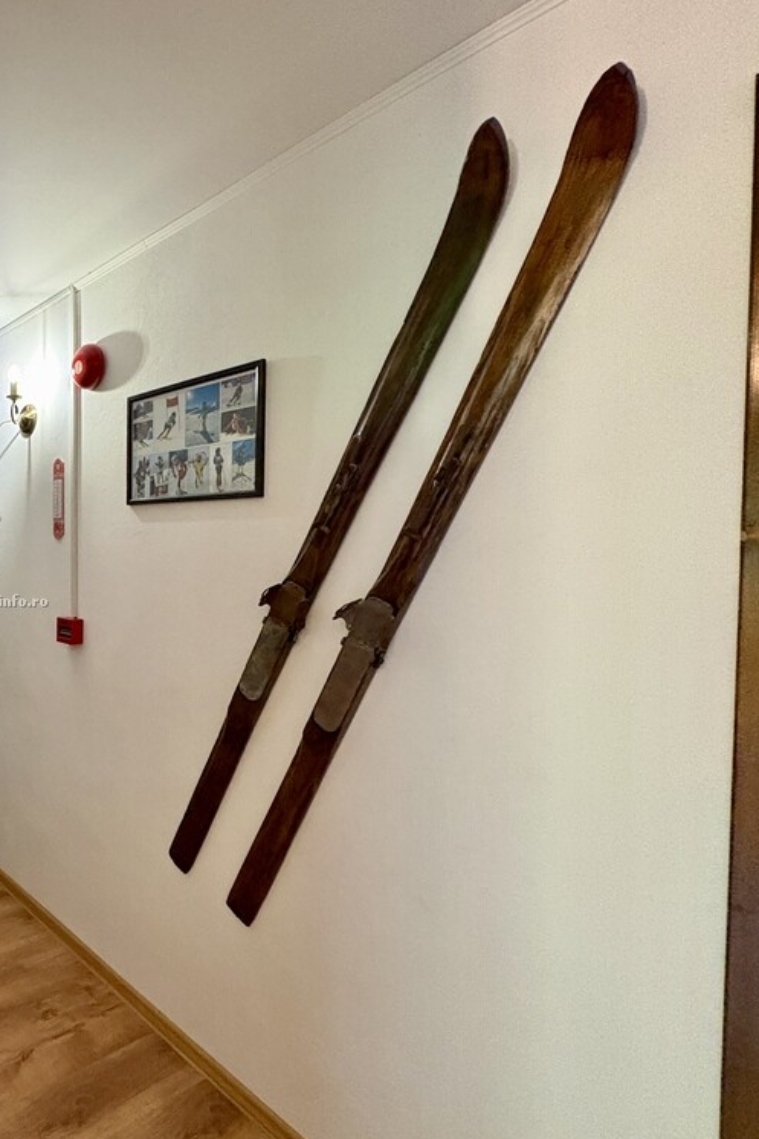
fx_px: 633
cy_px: 568
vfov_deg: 84.0
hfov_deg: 49.6
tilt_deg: -2.0
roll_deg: +0.0
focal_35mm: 20
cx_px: -11
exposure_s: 1/50
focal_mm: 2.22
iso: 800
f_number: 2.2
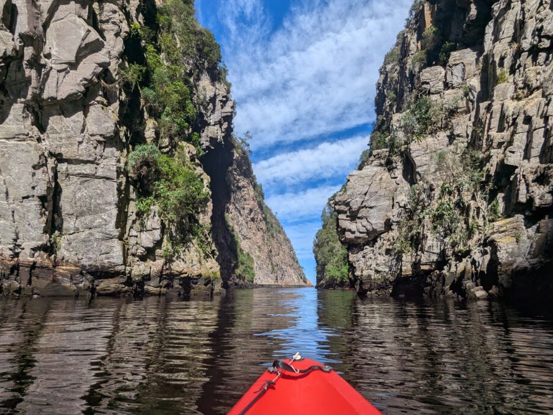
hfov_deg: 87.7
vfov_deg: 71.6
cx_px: 284
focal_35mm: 18
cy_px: 201
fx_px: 288
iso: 50
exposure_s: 1/2160
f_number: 2.2
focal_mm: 2.35
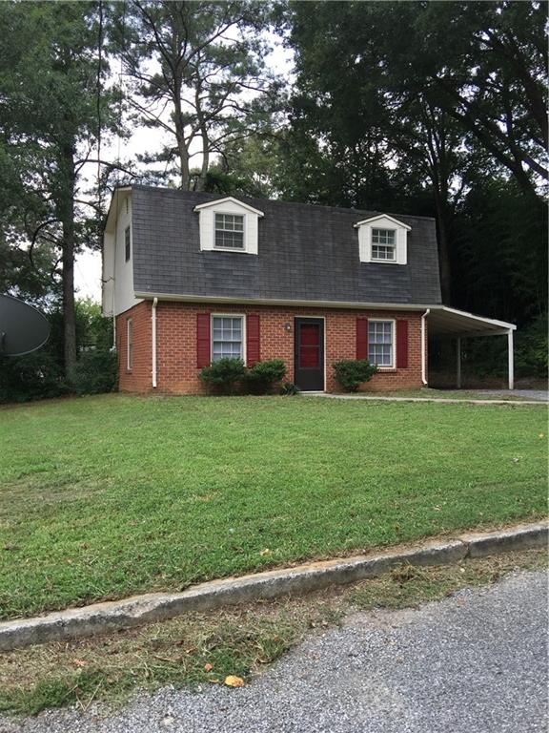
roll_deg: -0.3
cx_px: 274
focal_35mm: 29
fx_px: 613
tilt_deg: +1.7
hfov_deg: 48.2
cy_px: 366
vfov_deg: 61.7
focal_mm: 4.15
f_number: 2.2
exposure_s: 1/326
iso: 25
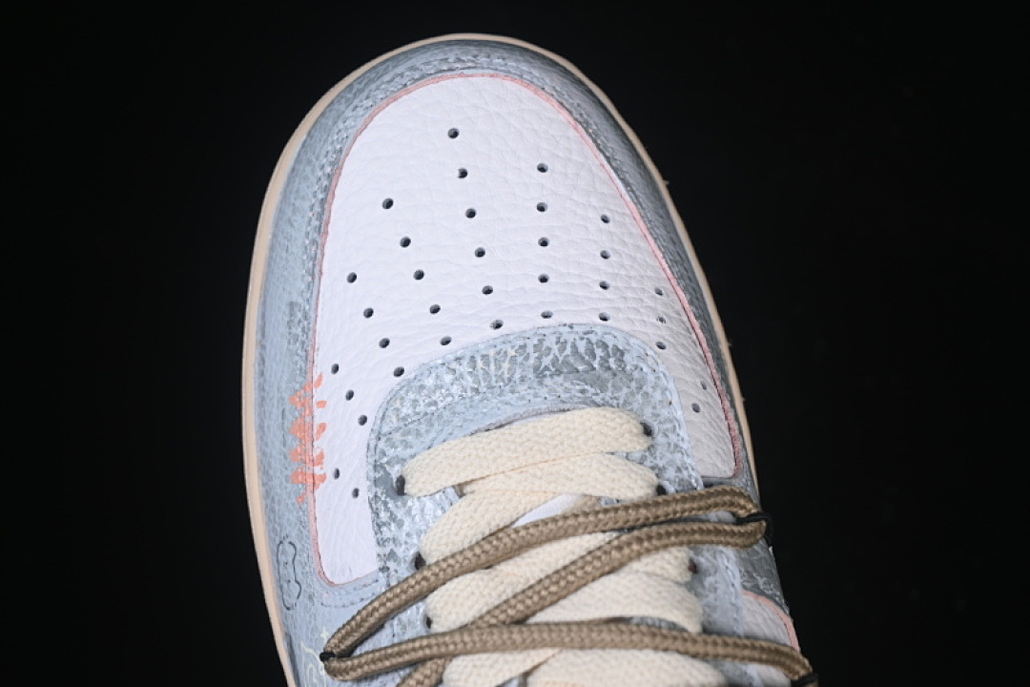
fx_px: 2146
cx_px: 515
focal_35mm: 75
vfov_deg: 18.2
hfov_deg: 27.0
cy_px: 344
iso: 160
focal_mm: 50
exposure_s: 1/100
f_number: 7.1
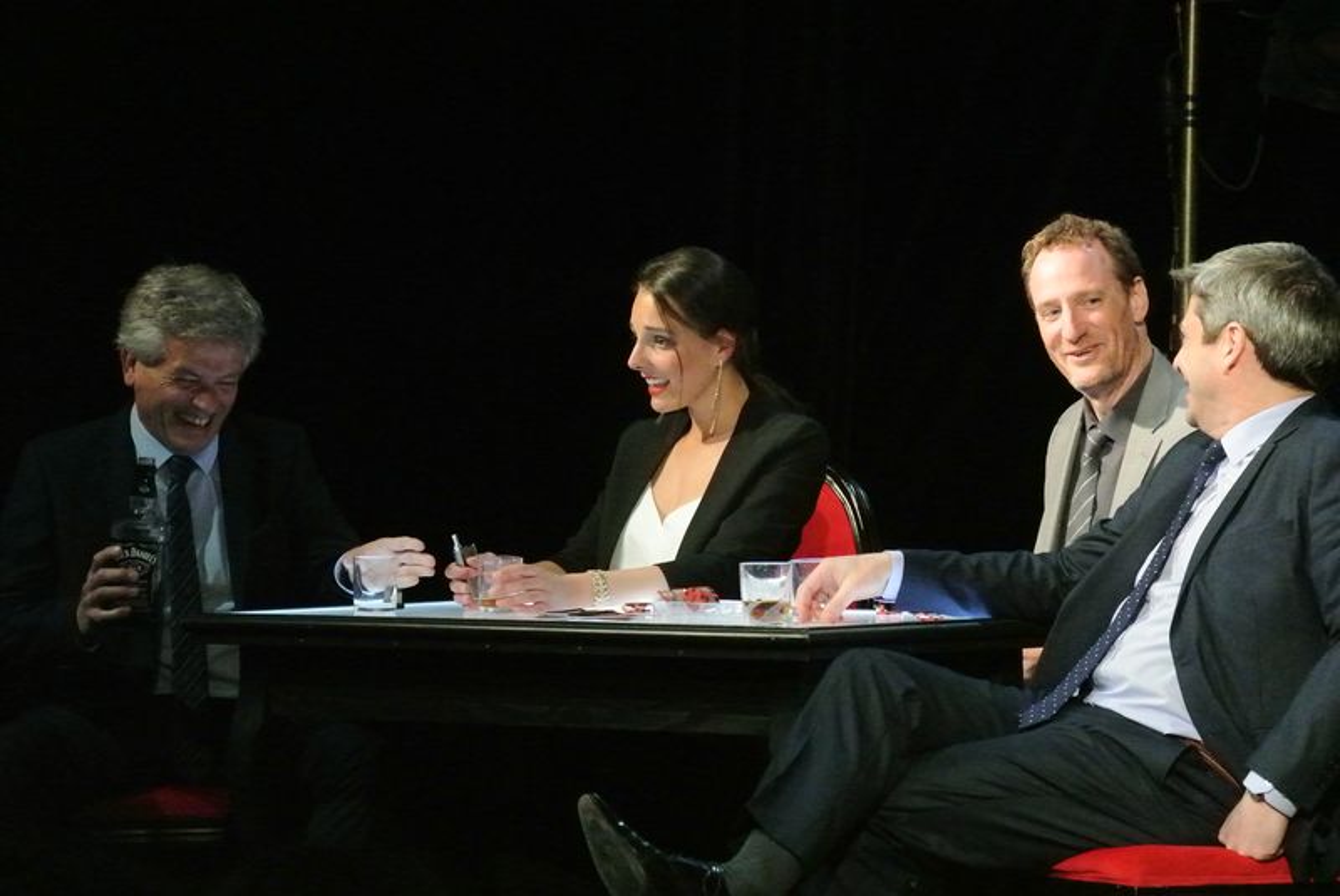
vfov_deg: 8.6
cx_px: 670
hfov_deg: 12.8
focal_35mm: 160
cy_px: 448
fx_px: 5961
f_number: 4.5
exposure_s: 1/500
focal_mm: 59.4
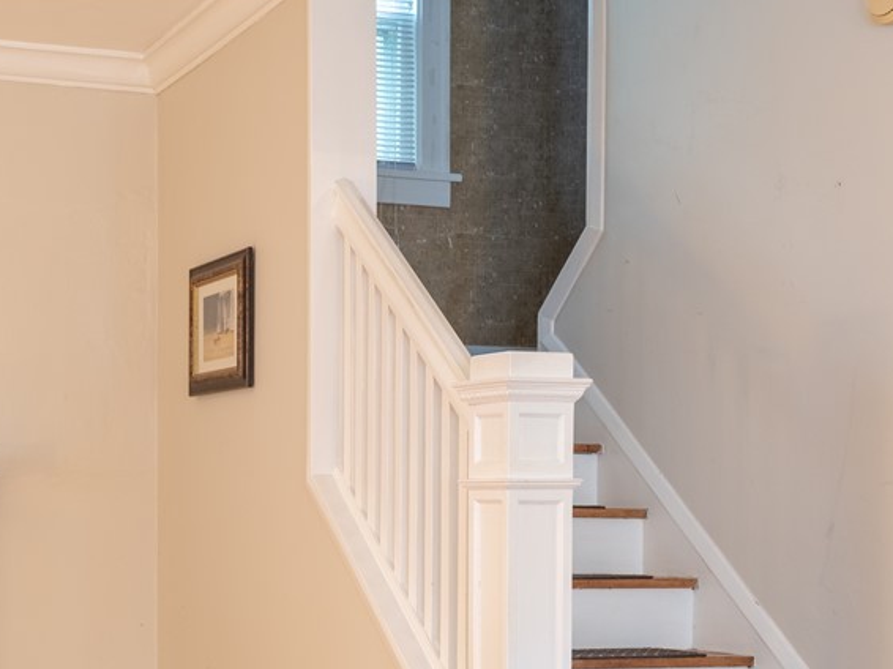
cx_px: 201
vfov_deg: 24.3
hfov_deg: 32.0
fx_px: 1521
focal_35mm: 59
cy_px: 559
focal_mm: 32
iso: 640
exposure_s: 1/5
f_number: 7.1
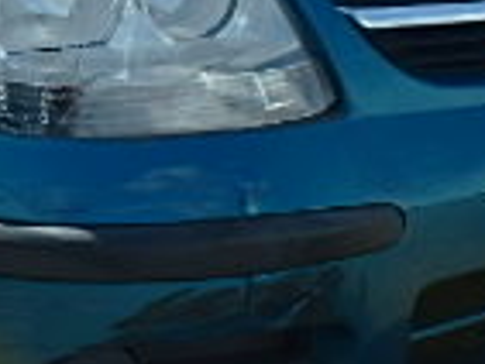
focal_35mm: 95
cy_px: 96
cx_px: -69
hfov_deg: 19.6
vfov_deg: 15.5
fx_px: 1332
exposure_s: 1/800
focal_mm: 3.7
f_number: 3.5
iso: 125
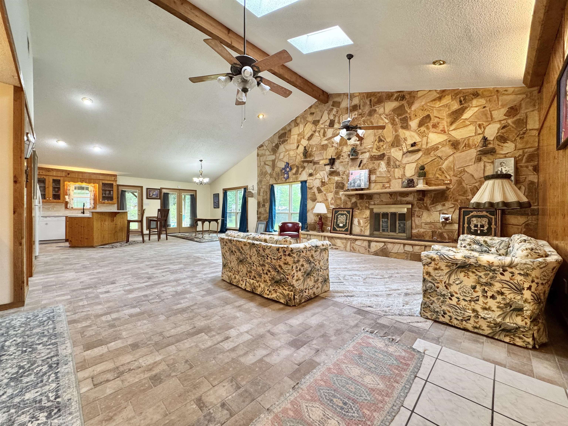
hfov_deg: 102.1
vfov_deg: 85.7
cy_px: 213
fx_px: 230
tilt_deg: -0.4
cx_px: 284
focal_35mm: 14
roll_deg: +0.1
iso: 250
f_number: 2.2
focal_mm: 2.22
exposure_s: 1/60
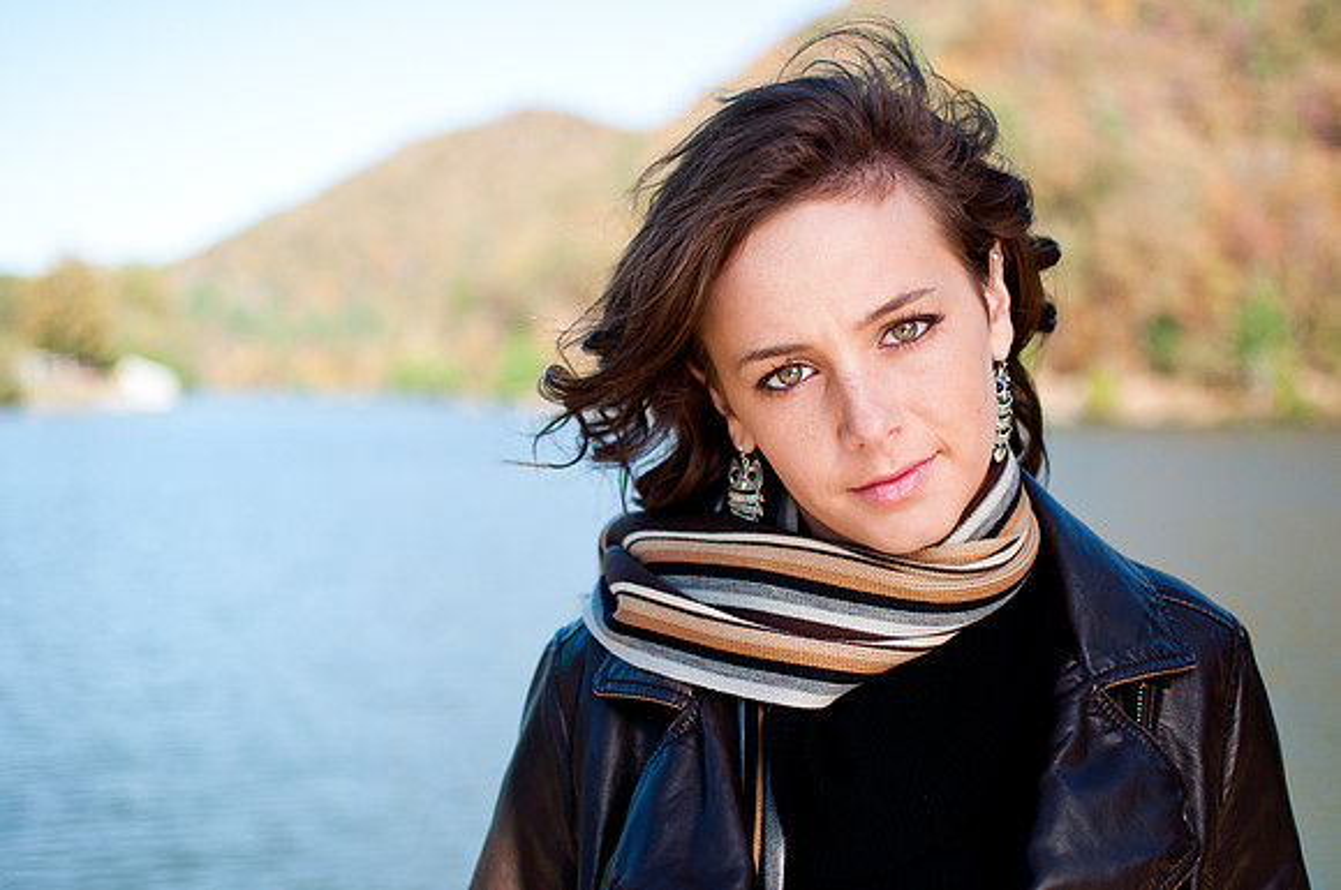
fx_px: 1953
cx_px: 670
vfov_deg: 25.7
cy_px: 445
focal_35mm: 52
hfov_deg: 37.9
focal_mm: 35
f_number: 1.8
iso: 200
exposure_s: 1/4000
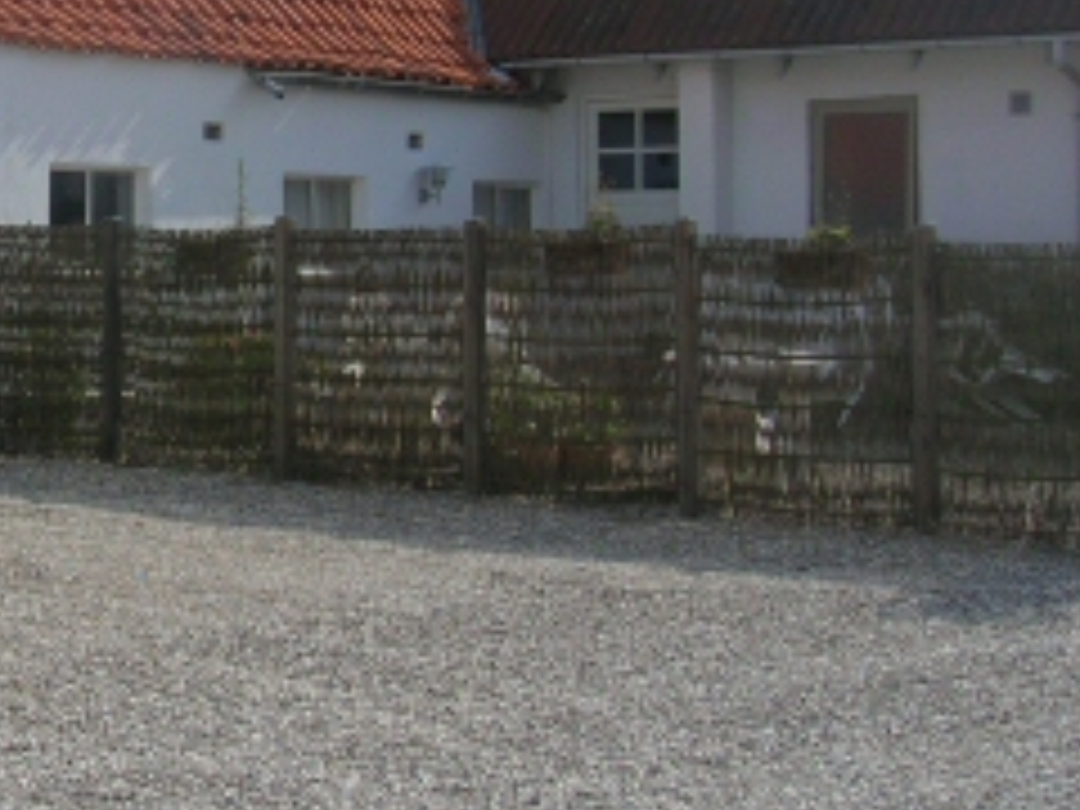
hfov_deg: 22.2
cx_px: 4
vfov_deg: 17.1
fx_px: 2652
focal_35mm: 85
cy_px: 45
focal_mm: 5.7
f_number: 4.9
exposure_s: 1/513
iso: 50
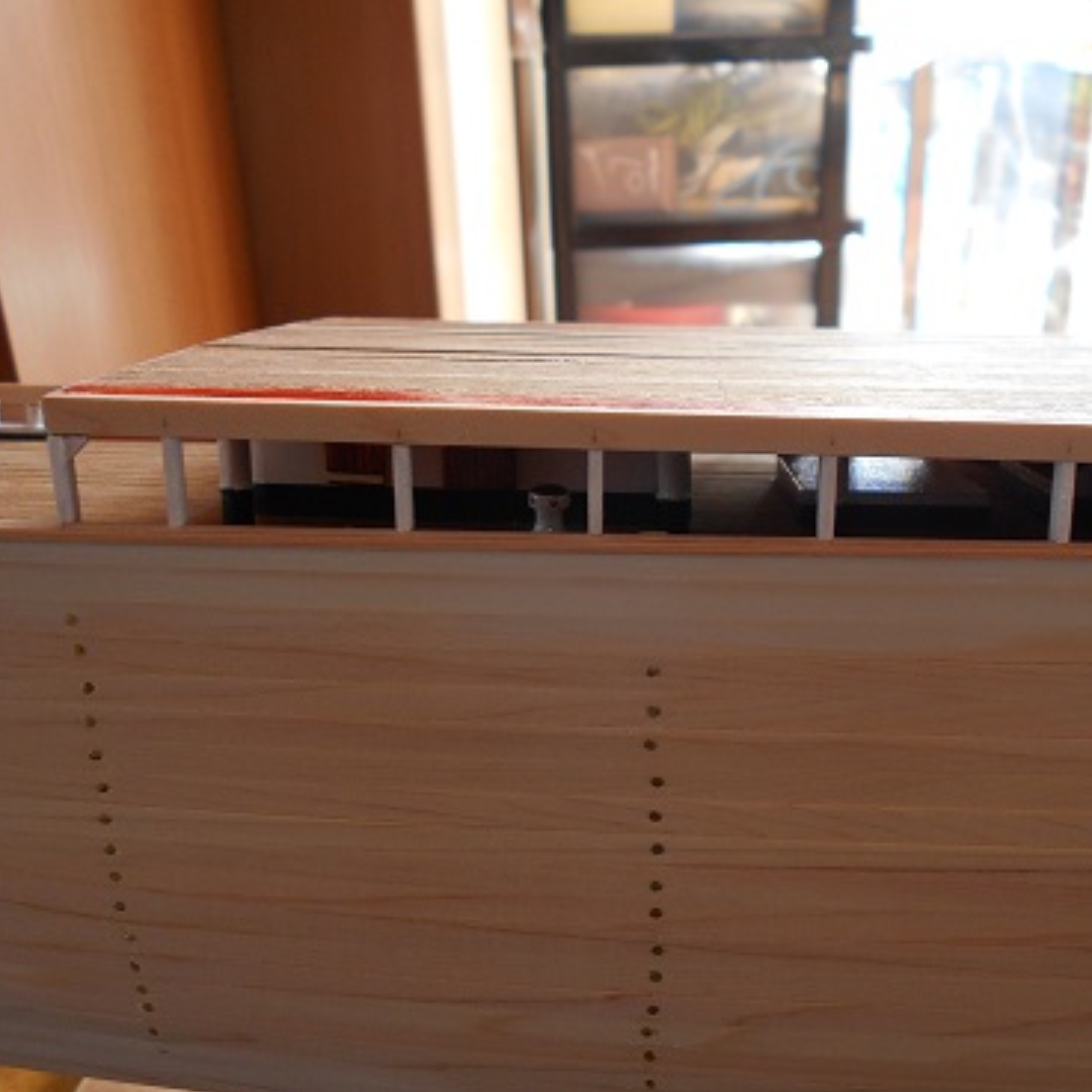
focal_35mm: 36
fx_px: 1285
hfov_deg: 46.0
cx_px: 608
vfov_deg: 46.0
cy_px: 547
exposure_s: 1/30
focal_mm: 5.1
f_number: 3.4
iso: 125
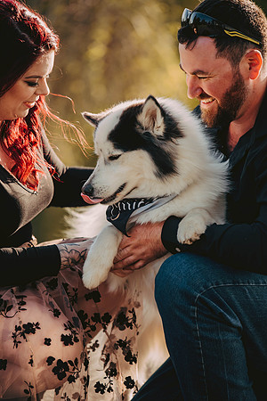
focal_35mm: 185
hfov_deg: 7.4
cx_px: 134
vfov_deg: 11.1
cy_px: 200
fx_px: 2058
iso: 400
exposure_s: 1/640
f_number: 2.8
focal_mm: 185
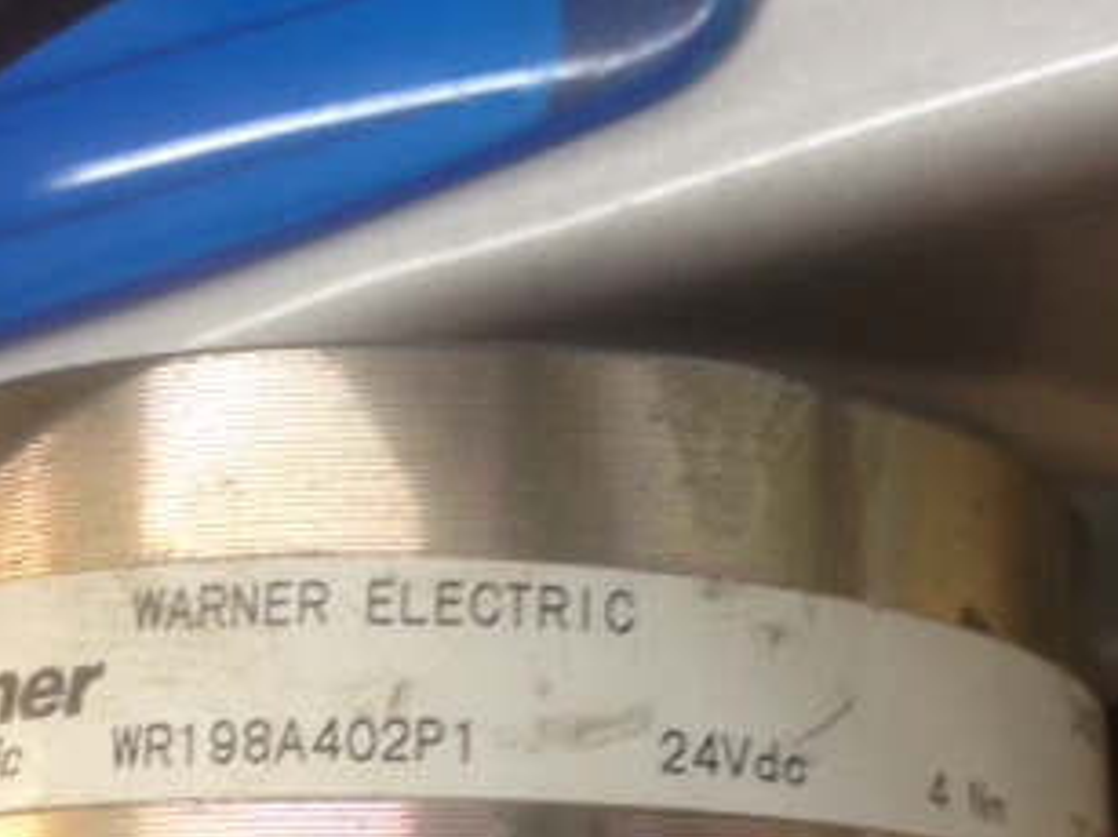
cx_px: 575
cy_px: 666
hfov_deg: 26.7
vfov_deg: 19.9
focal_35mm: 73
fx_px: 2357
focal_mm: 4.28
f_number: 2.4
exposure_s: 1/20
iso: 80
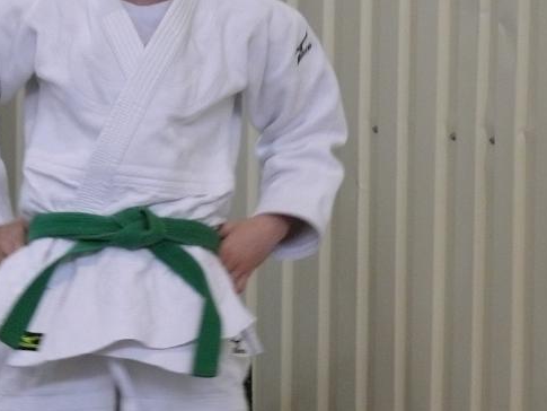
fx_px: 7397
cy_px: 132
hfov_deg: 4.2
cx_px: 74
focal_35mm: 468
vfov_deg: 3.2
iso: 400
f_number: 3.6
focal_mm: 52.6
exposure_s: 1/60
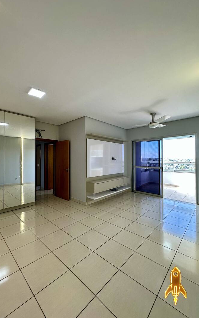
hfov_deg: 74.6
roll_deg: -0.5
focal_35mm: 15
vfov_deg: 101.4
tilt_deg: +2.2
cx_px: 88
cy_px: 158
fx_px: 130
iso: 160
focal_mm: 2.22
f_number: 2.2
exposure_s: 1/120
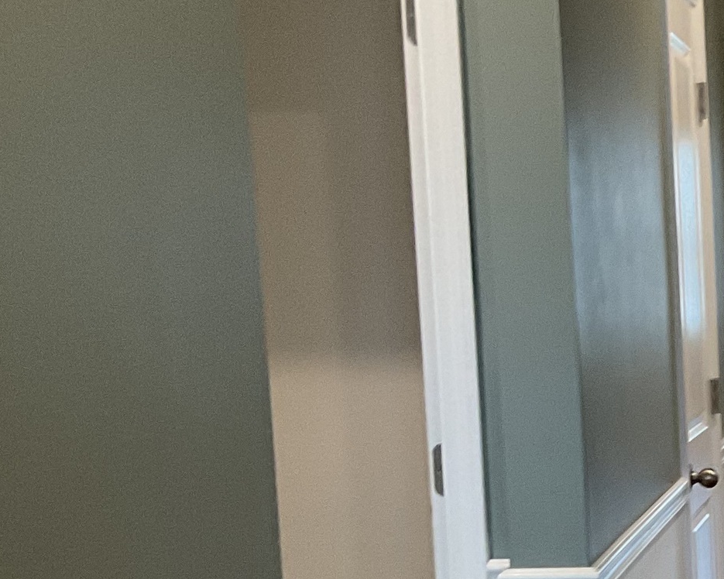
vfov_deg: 16.3
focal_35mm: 93
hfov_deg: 17.8
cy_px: 557
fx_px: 1993
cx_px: 1173
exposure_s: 1/60
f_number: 1.8
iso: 160
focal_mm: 3
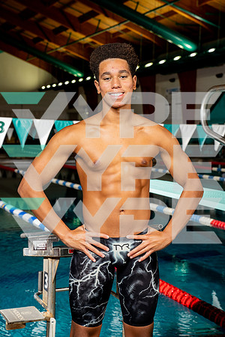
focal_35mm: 66
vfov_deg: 30.5
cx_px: 112
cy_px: 168
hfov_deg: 20.6
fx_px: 619
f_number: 6.3
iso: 640
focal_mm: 66
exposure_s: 1/250
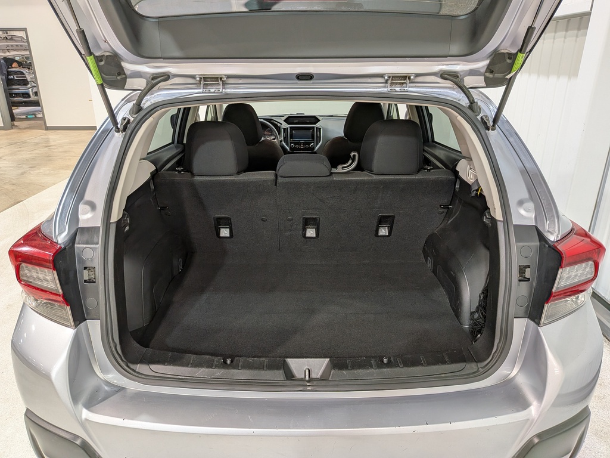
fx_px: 423
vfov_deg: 56.8
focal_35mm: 24
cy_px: 229
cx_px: 305
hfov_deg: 71.6
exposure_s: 1/120
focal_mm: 4.53
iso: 165
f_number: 1.7
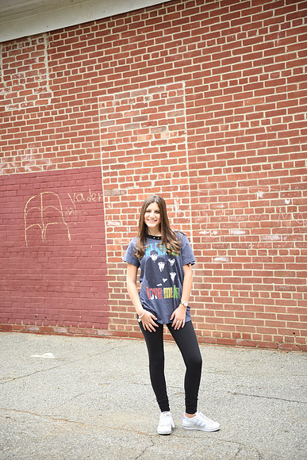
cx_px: 154
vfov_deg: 36.2
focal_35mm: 55
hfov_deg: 24.6
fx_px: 703
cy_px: 230
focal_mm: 55
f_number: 2.8
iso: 500
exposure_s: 1/500
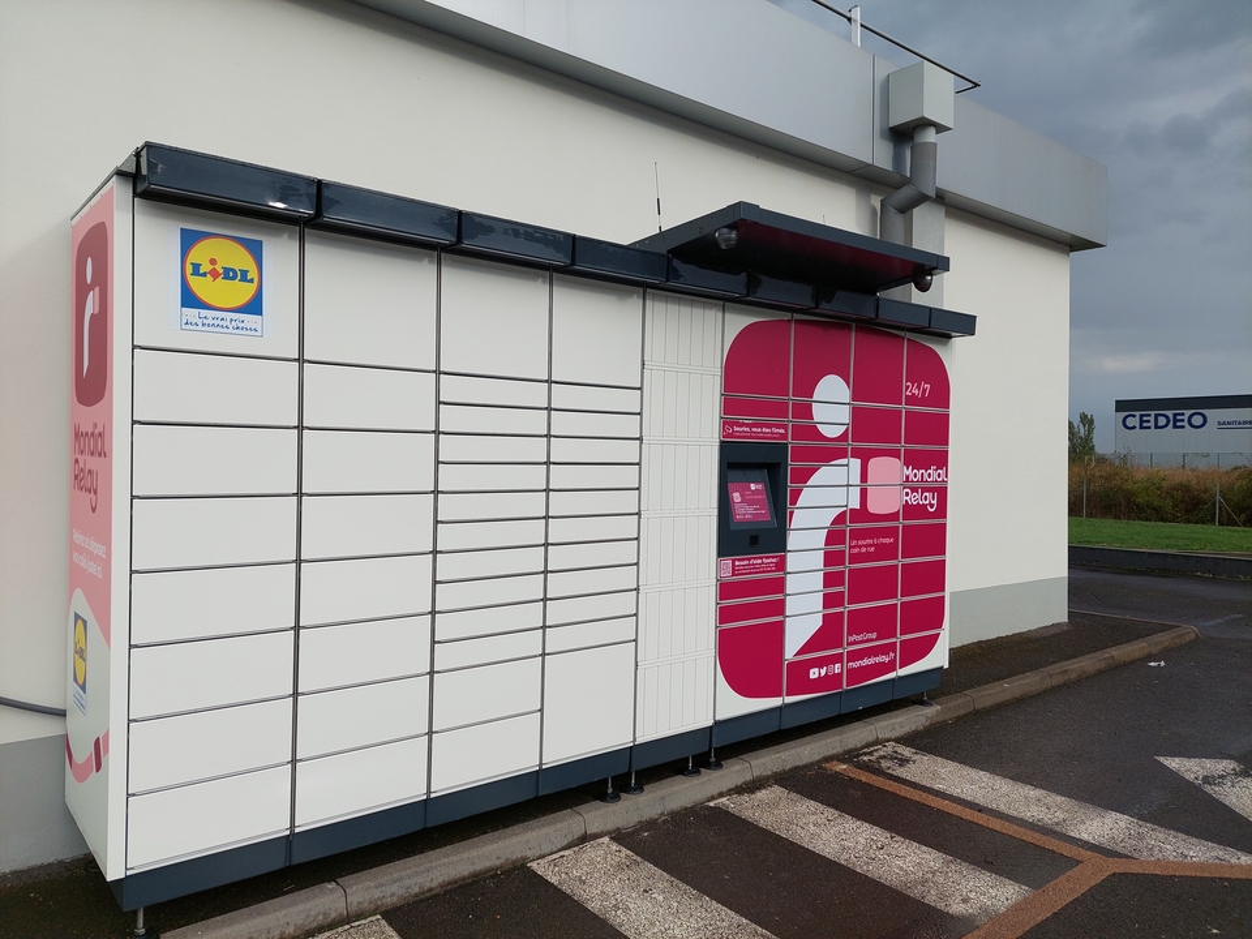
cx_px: 626
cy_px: 470
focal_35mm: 24
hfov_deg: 71.6
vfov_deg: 56.8
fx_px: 868
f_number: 1.8
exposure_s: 1/751
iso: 40
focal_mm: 5.23
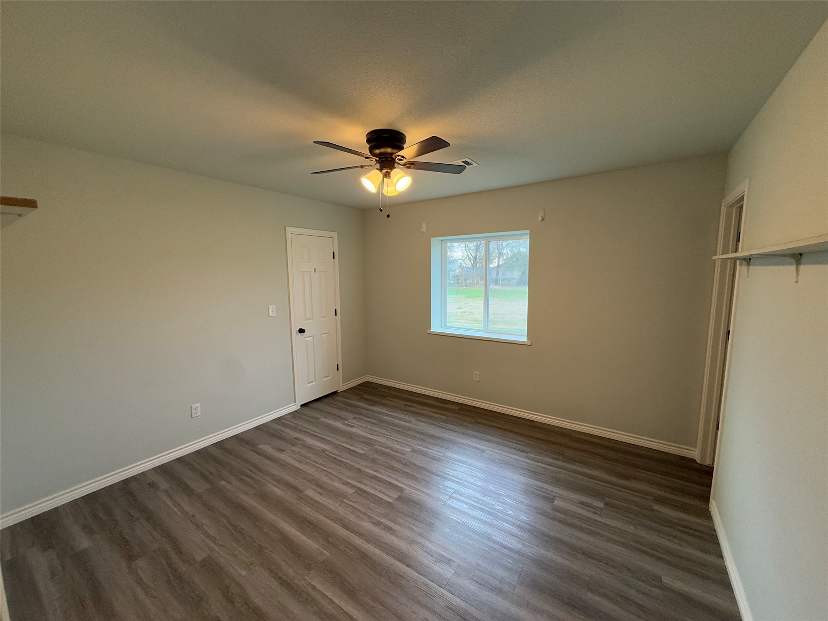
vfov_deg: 85.7
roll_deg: +0.6
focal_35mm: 14
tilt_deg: -6.1
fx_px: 335
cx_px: 414
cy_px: 310
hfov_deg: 102.1
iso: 250
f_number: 2.2
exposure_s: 1/120
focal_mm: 2.22
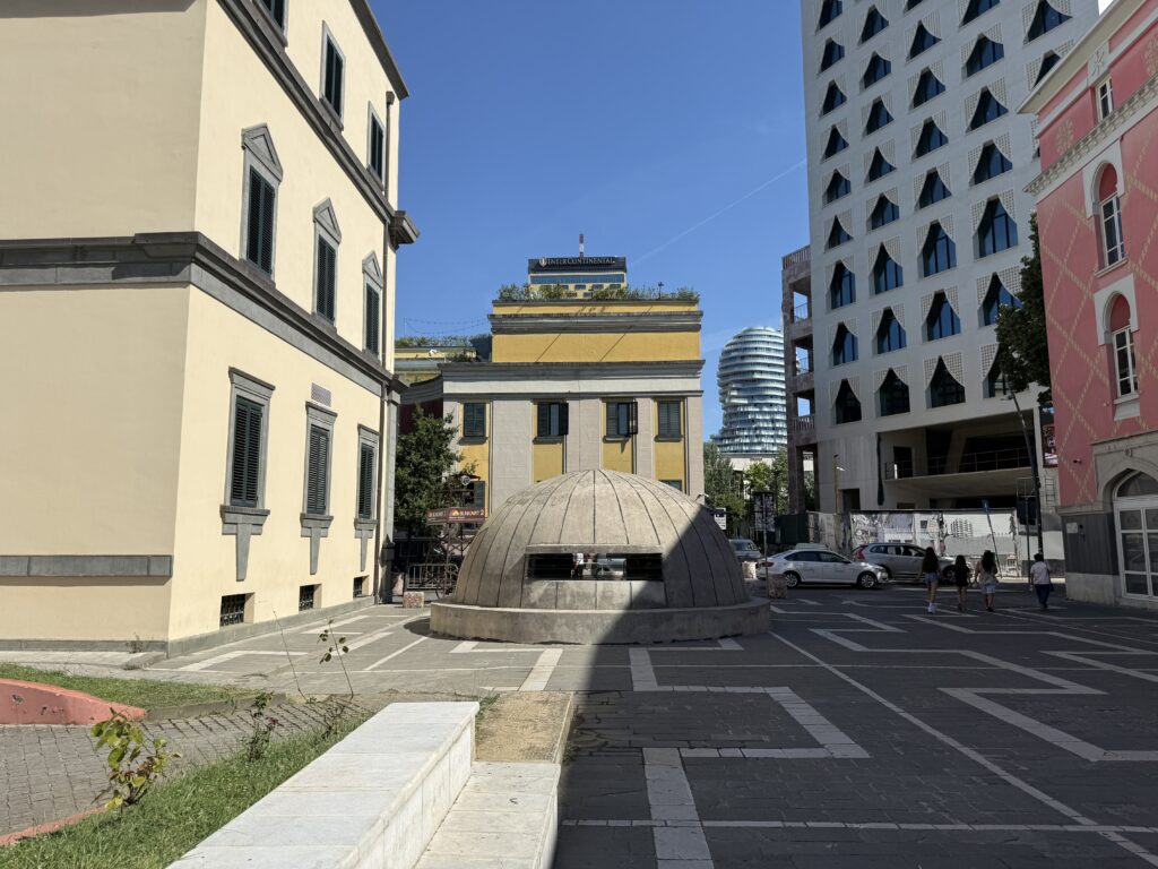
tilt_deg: +7.6
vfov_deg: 56.8
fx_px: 803
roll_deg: +0.5
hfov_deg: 71.6
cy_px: 434
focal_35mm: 24
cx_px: 579
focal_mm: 6.76
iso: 80
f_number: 1.78
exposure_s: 1/7353
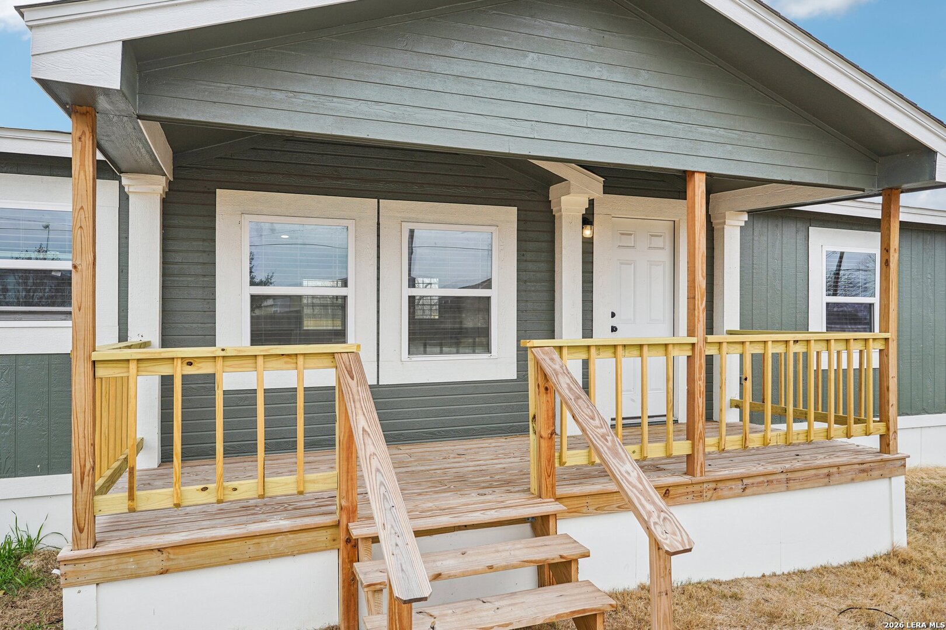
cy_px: 315
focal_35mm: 24
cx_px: 473
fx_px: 631
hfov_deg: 73.7
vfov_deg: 53.1
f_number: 8
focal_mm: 24
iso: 100
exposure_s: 1/100
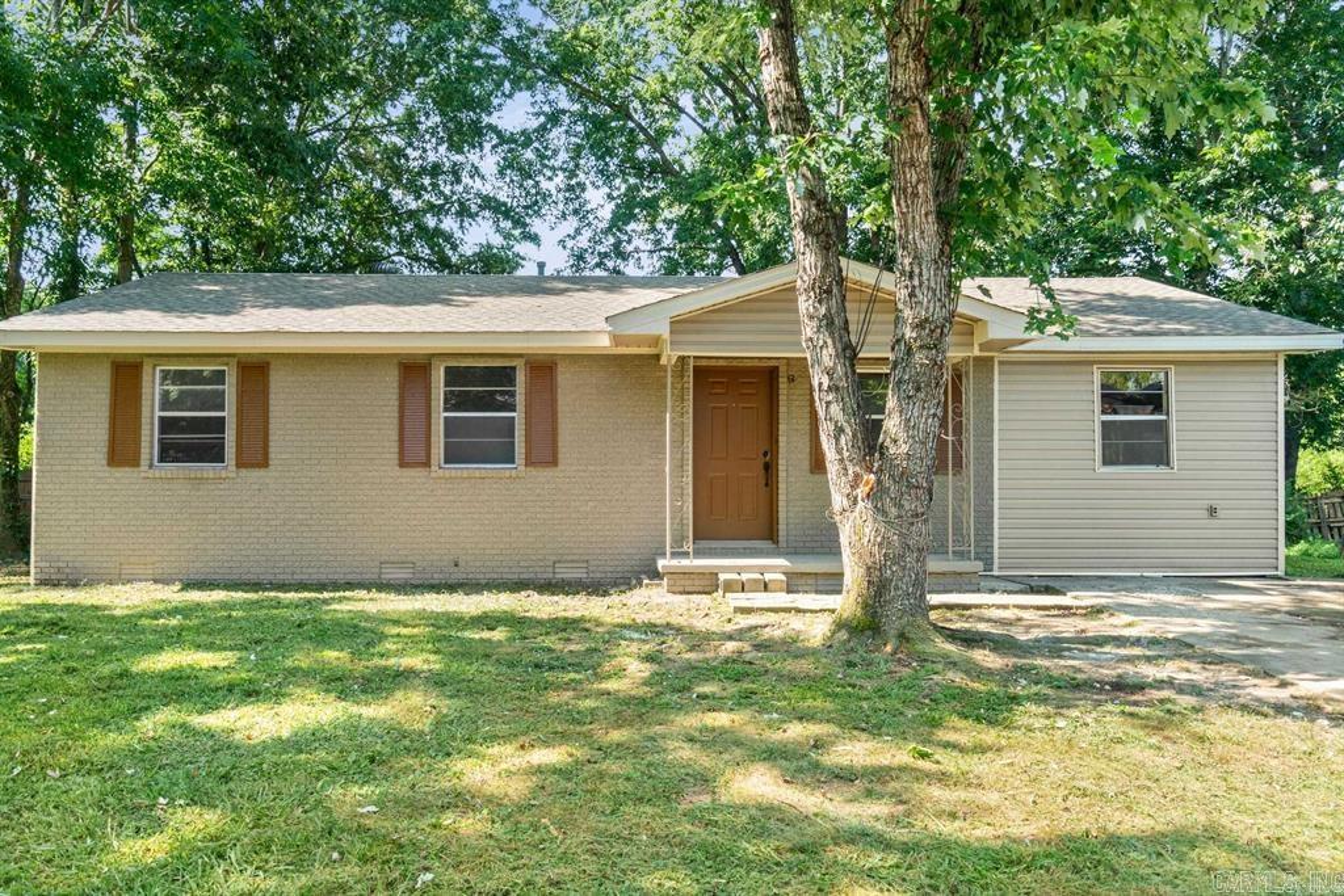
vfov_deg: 47.9
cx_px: 672
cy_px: 448
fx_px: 1008
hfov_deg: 67.4
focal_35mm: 27
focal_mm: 18
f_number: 9
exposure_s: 1/25
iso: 250
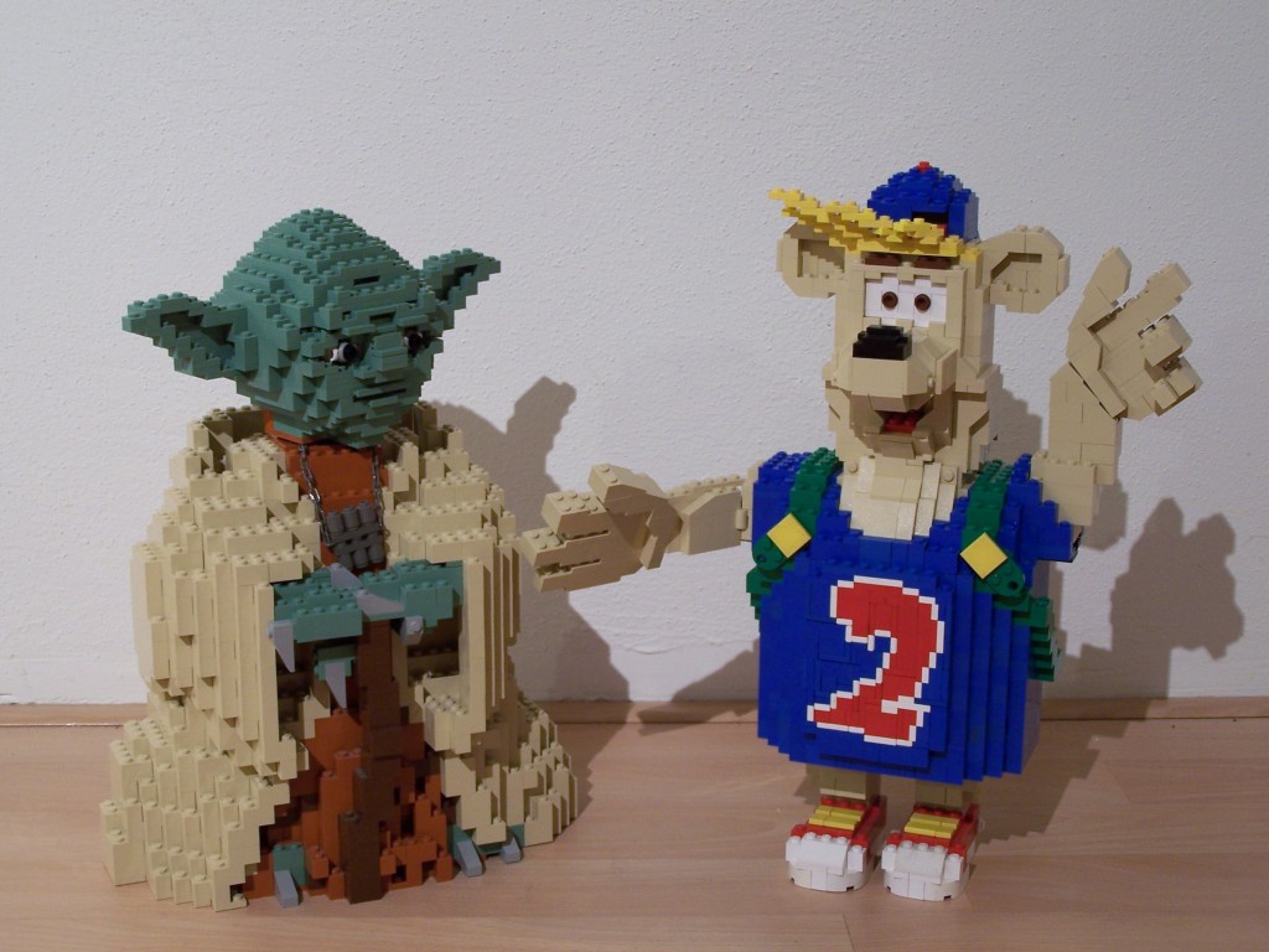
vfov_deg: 24.8
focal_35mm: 59
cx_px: 634
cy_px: 476
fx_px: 2163
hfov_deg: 32.7
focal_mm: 9.8
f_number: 3.1
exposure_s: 1/2
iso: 80
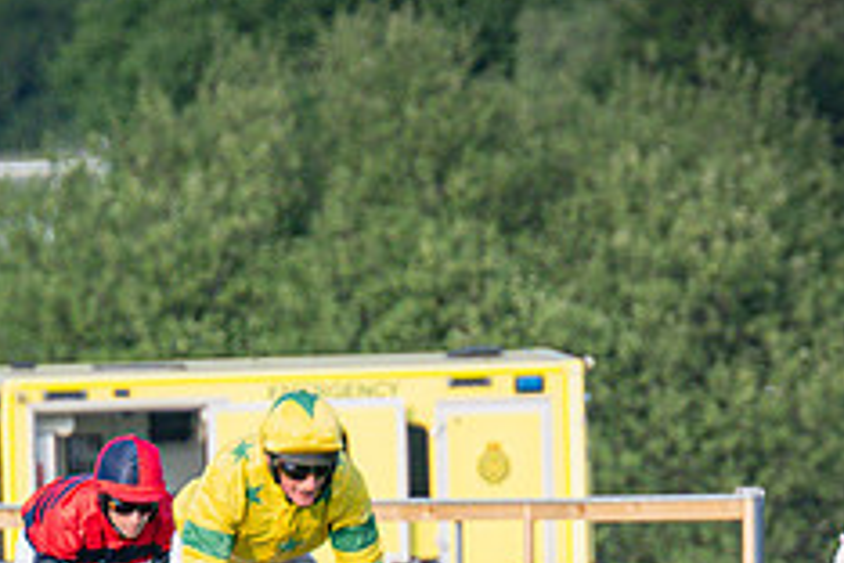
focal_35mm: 1337
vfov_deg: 1.0
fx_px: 31343
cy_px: 779
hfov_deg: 1.5
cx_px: 512
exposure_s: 1/2500
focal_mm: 260
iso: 400
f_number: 4
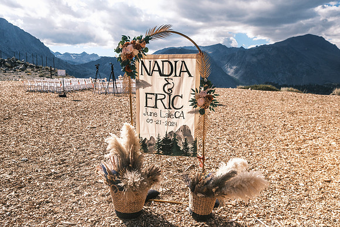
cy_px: 114
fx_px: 255
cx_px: 170
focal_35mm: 27
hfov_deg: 67.4
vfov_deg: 48.0
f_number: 3.2
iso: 800
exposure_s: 1/8000
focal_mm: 18
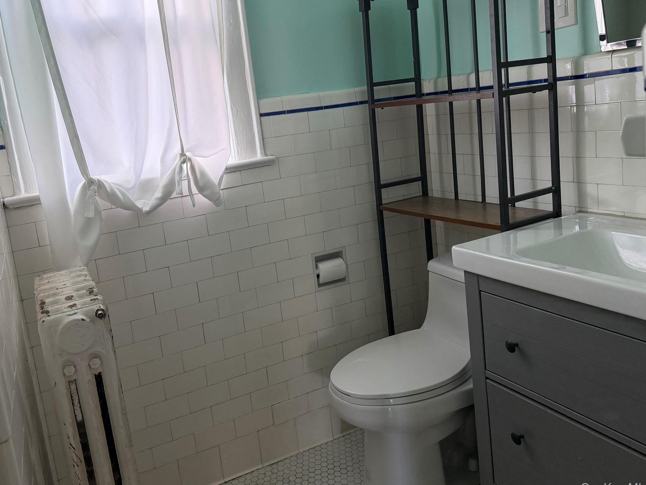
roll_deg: +7.6
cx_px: 268
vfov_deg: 48.0
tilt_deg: -9.5
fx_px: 541
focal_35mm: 29
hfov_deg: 61.3
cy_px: 204
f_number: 1.78
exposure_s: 1/97
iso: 200
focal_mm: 6.76
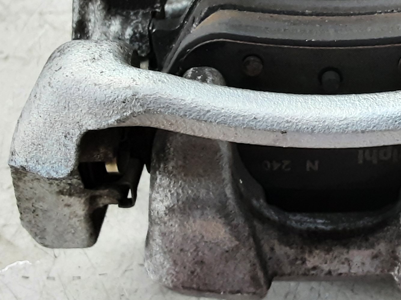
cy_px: 52
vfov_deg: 21.9
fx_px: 764
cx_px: 322
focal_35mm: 66
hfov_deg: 28.7
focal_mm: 2.91
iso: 160
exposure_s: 1/50
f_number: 1.9
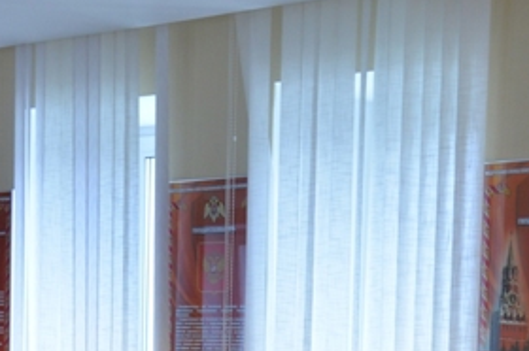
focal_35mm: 118
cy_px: 449
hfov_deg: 17.3
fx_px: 1732
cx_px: 344
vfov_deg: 11.3
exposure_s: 1/30
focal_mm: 44
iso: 1000
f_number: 4
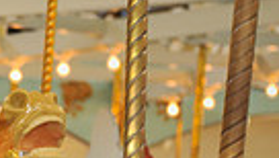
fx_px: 2312
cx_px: -267
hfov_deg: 6.7
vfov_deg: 3.9
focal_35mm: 312
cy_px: 312
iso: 1250
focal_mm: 70
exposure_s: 1/160
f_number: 5.6
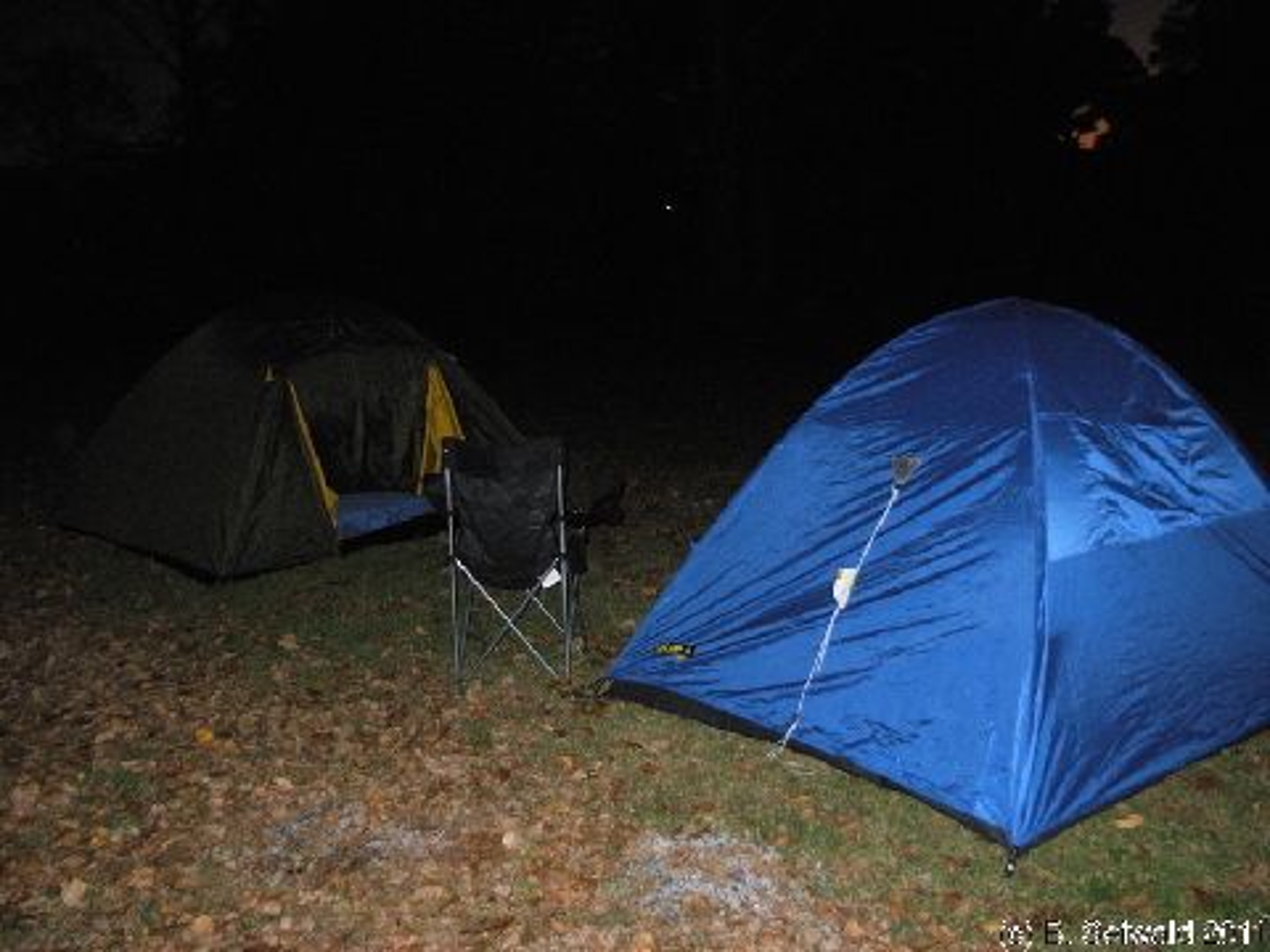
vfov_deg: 37.7
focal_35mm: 38
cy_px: 476
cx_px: 635
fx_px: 1394
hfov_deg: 49.0
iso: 400
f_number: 2.9
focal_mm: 6.3
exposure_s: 1/161
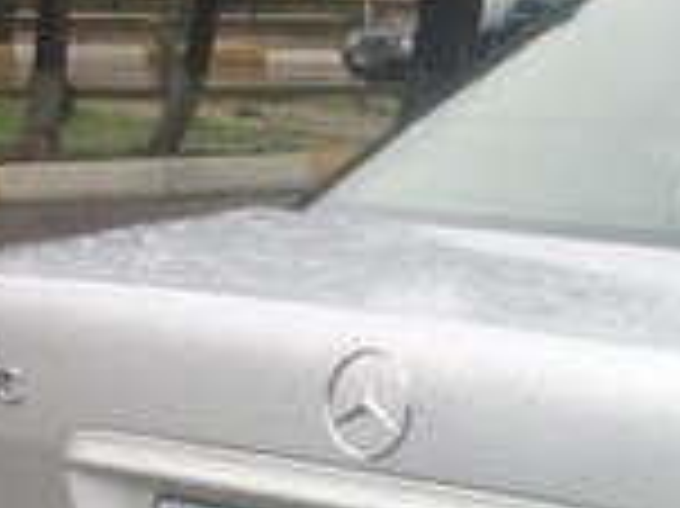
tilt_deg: -14.7
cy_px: 726
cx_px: 1022
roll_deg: -0.4
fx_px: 2493
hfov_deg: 14.5
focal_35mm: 127
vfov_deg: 11.3
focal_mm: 4.15
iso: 32
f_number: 2.2
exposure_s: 1/250
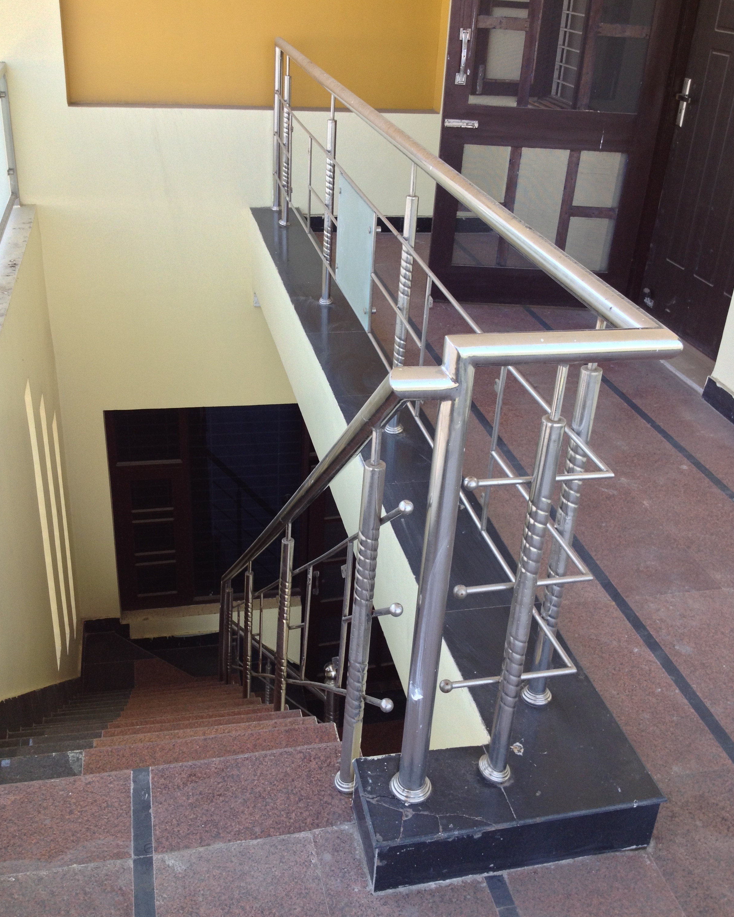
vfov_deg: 49.1
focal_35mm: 37
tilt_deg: -29.5
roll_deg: -1.7
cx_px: 371
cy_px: 445
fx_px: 1005
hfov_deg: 40.1
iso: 50
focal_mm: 4.28
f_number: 2.4
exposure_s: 1/199
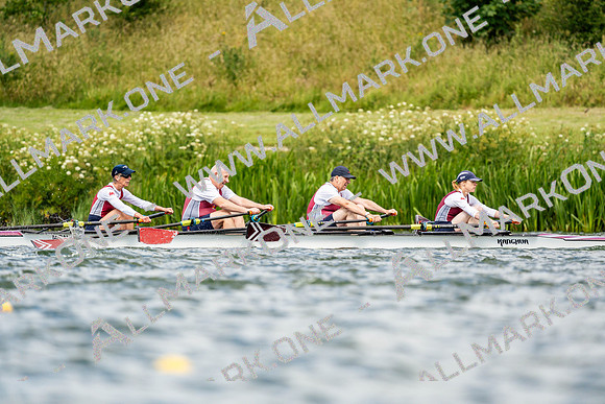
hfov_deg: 3.4
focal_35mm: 600
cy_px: 202
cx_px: 302
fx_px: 10085
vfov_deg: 2.3
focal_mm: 600
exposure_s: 1/2000
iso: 400
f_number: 6.3
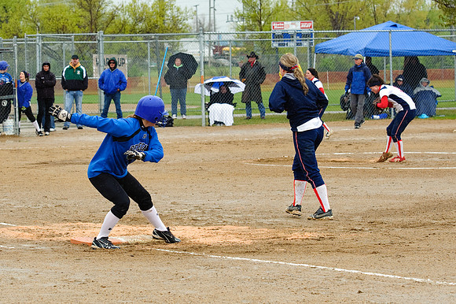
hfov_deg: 24.8
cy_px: 152
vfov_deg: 16.6
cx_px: 228
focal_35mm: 82
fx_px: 1038
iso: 400
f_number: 5.6
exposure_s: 1/1000
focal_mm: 82
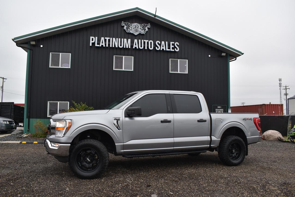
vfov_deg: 48.0
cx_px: 148
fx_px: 221
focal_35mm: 27
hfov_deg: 67.4
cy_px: 98
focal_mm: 18
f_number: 7.1
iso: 200
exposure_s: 1/250
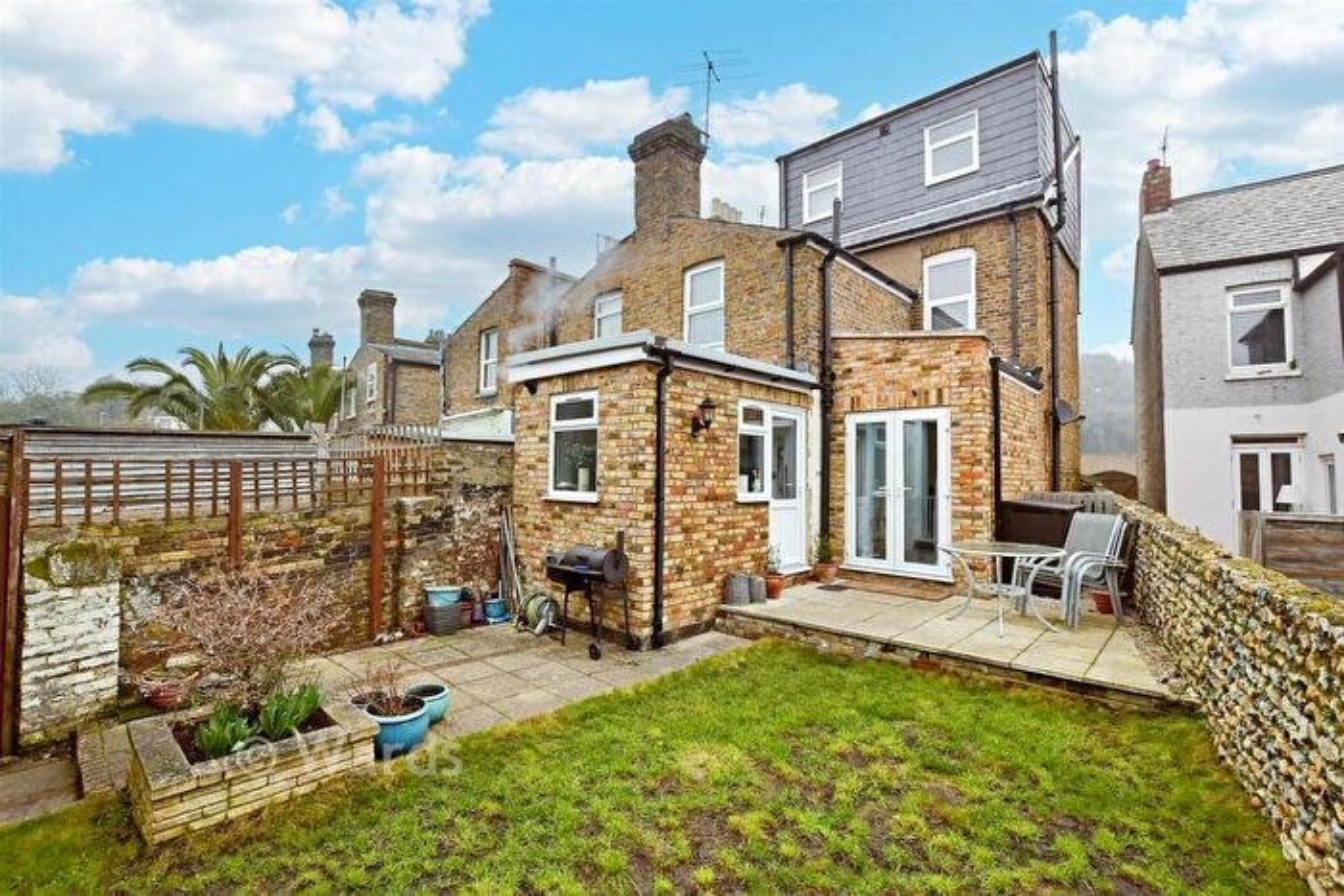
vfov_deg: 77.4
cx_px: 672
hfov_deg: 100.4
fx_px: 560
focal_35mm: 15
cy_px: 448
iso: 1250
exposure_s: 1/1000
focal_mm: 10
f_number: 8
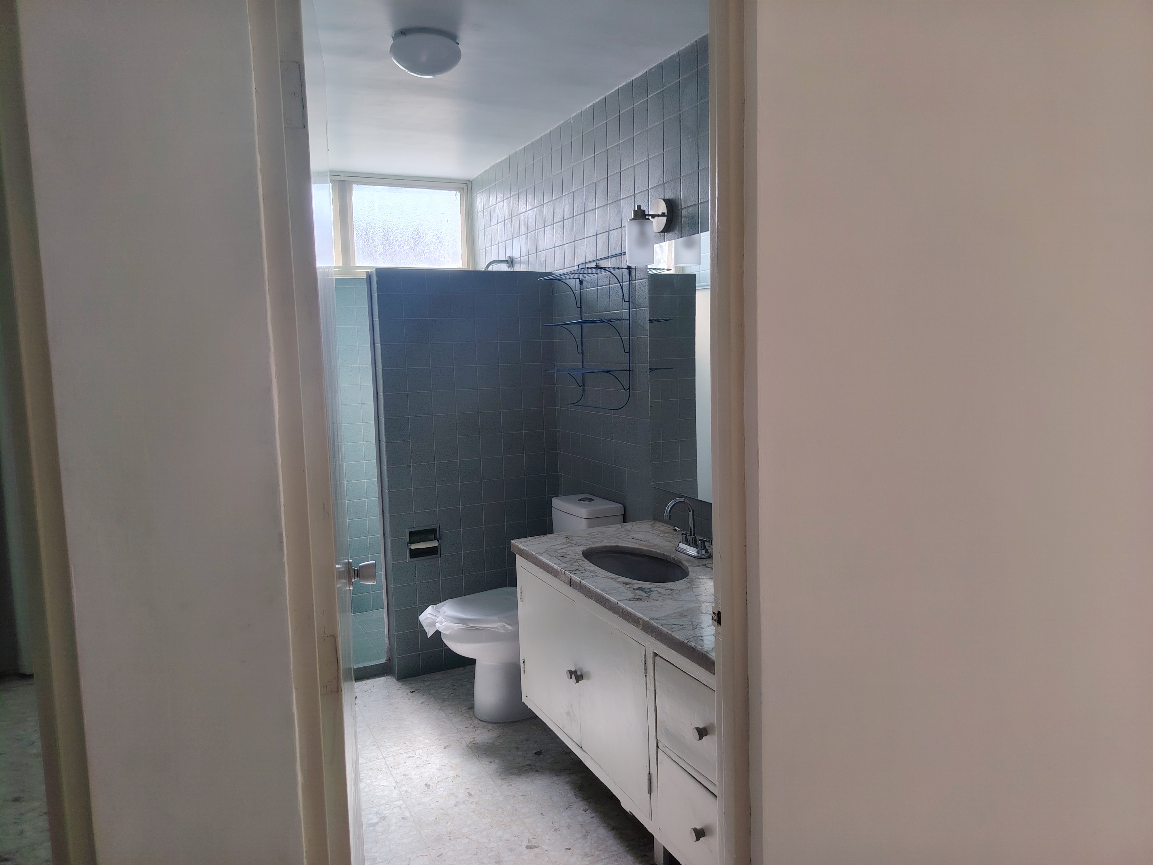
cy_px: 432
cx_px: 576
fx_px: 799
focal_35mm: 24
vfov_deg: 56.8
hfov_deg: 71.6
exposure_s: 1/50
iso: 185
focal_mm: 5.25
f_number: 1.75
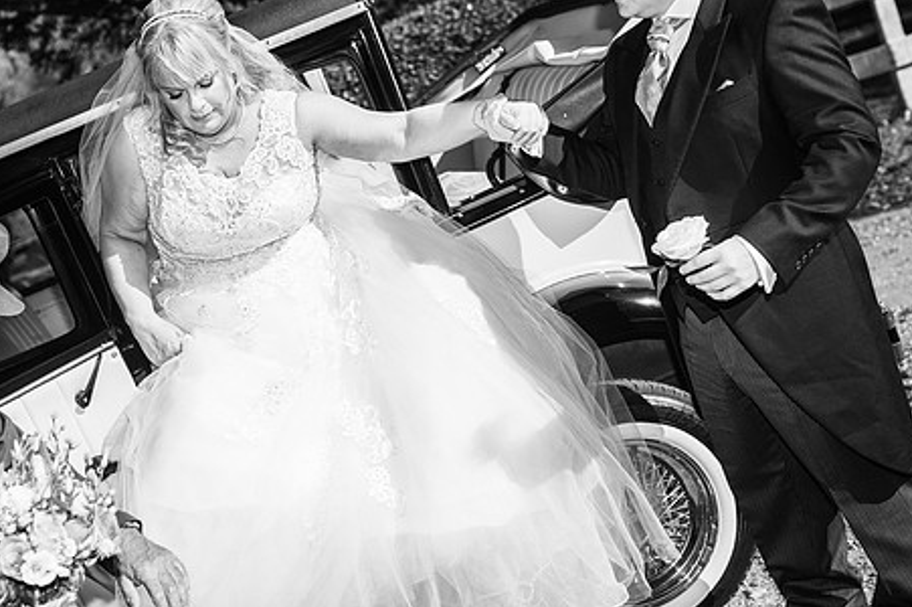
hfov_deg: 43.4
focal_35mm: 45
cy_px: 287
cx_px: 362
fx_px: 1139
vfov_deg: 29.8
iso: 100
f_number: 3.2
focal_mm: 35
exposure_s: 1/1600
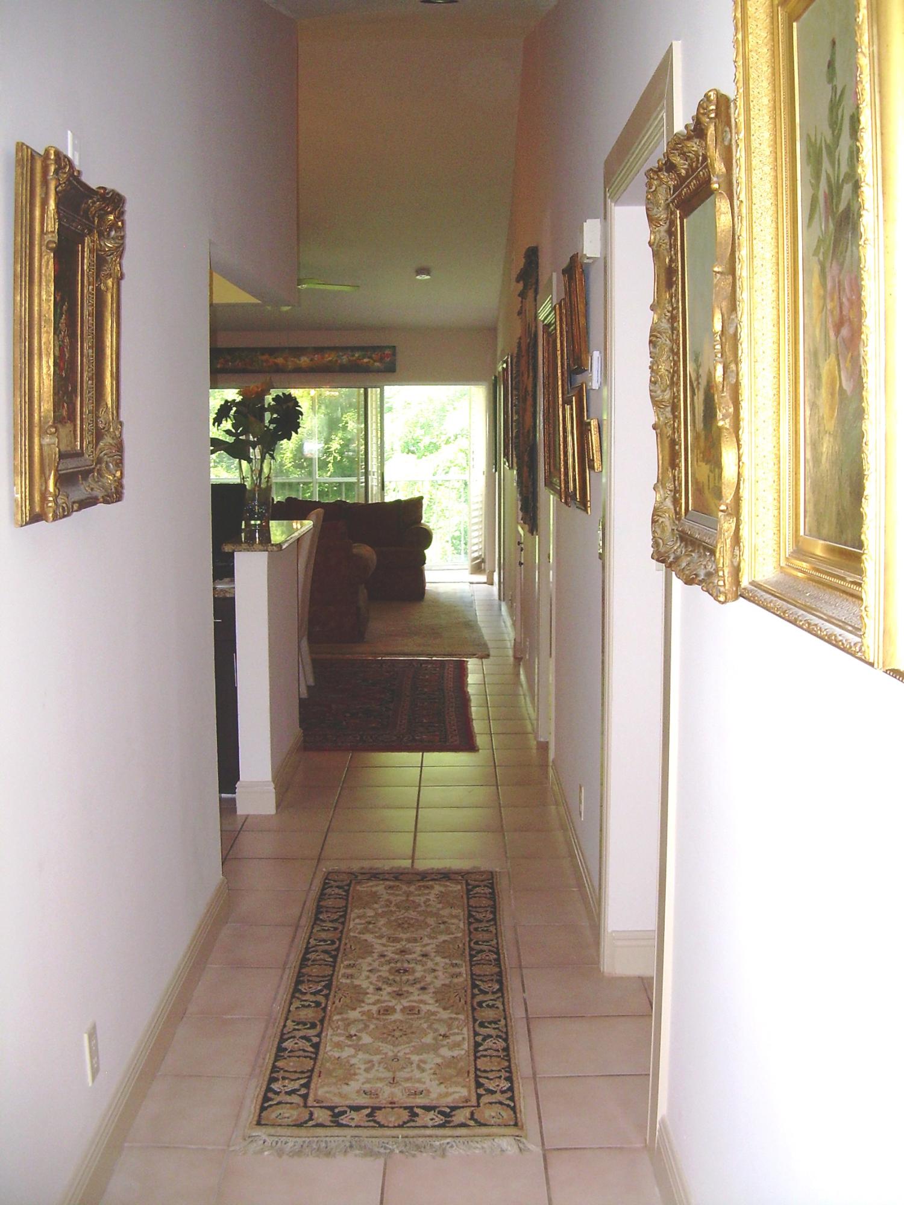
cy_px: 602
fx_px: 1323
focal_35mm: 38
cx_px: 452
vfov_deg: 49.0
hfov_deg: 37.7
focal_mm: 6.3
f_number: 2.8
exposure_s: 1/60
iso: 50
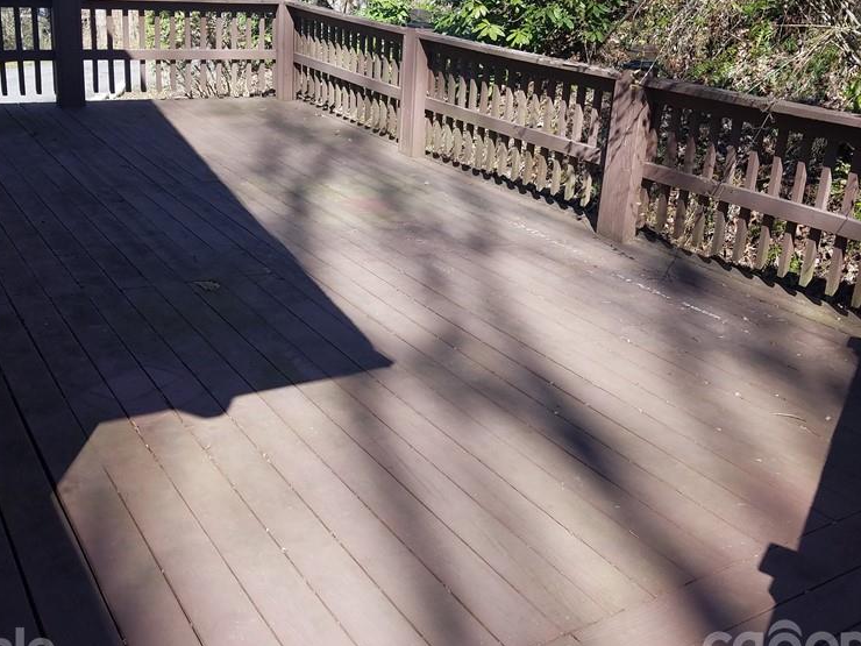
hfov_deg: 51.3
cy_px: 258
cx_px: 453
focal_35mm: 36
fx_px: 895
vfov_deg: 39.5
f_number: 1.7
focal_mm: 4.2
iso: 50
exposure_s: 1/708
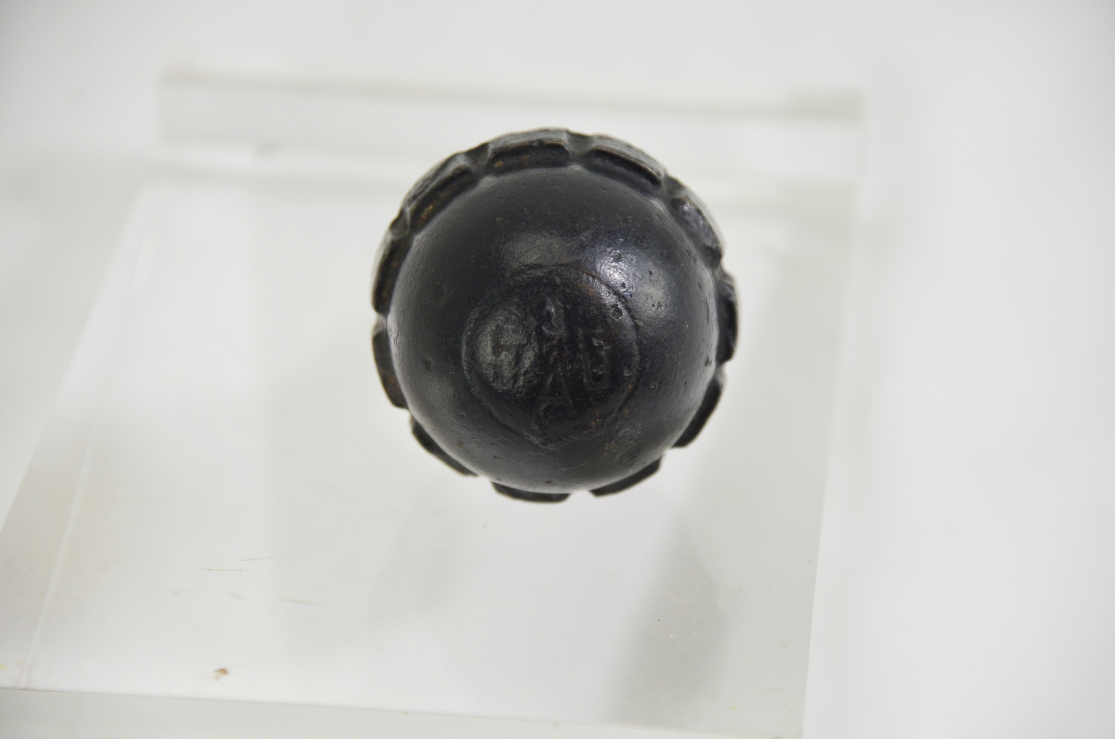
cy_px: 370
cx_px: 558
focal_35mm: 202
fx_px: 6259
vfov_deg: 6.8
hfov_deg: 10.2
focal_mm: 135
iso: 500
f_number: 5.6
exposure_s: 1/250
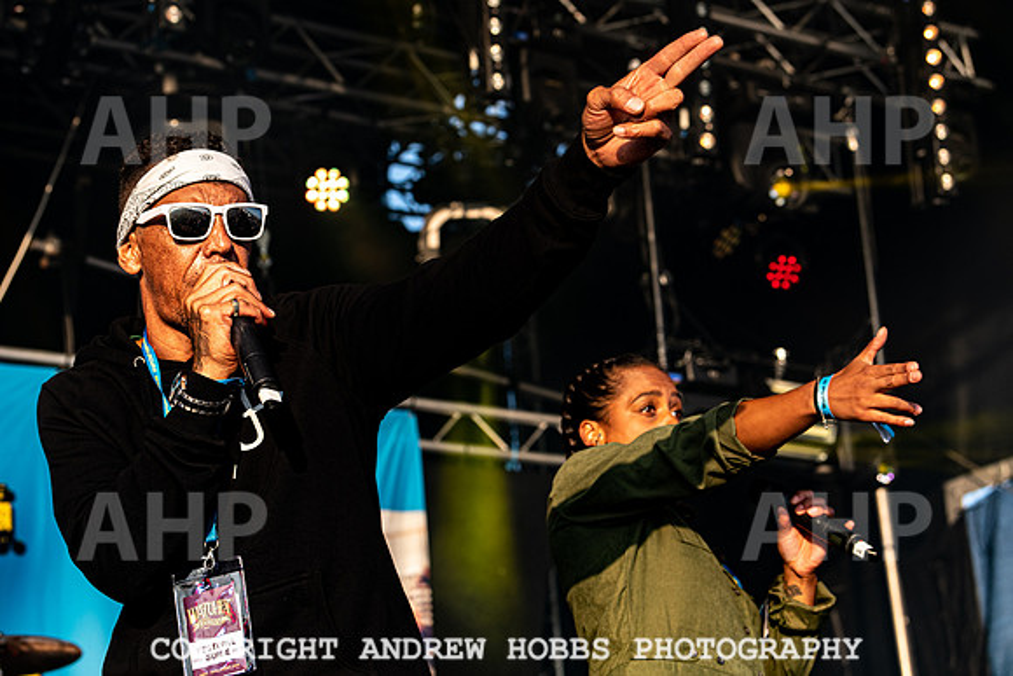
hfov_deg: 24.5
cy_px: 276
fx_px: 2333
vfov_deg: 16.5
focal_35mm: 83
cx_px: 413
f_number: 5
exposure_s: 1/1000
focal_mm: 70
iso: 220
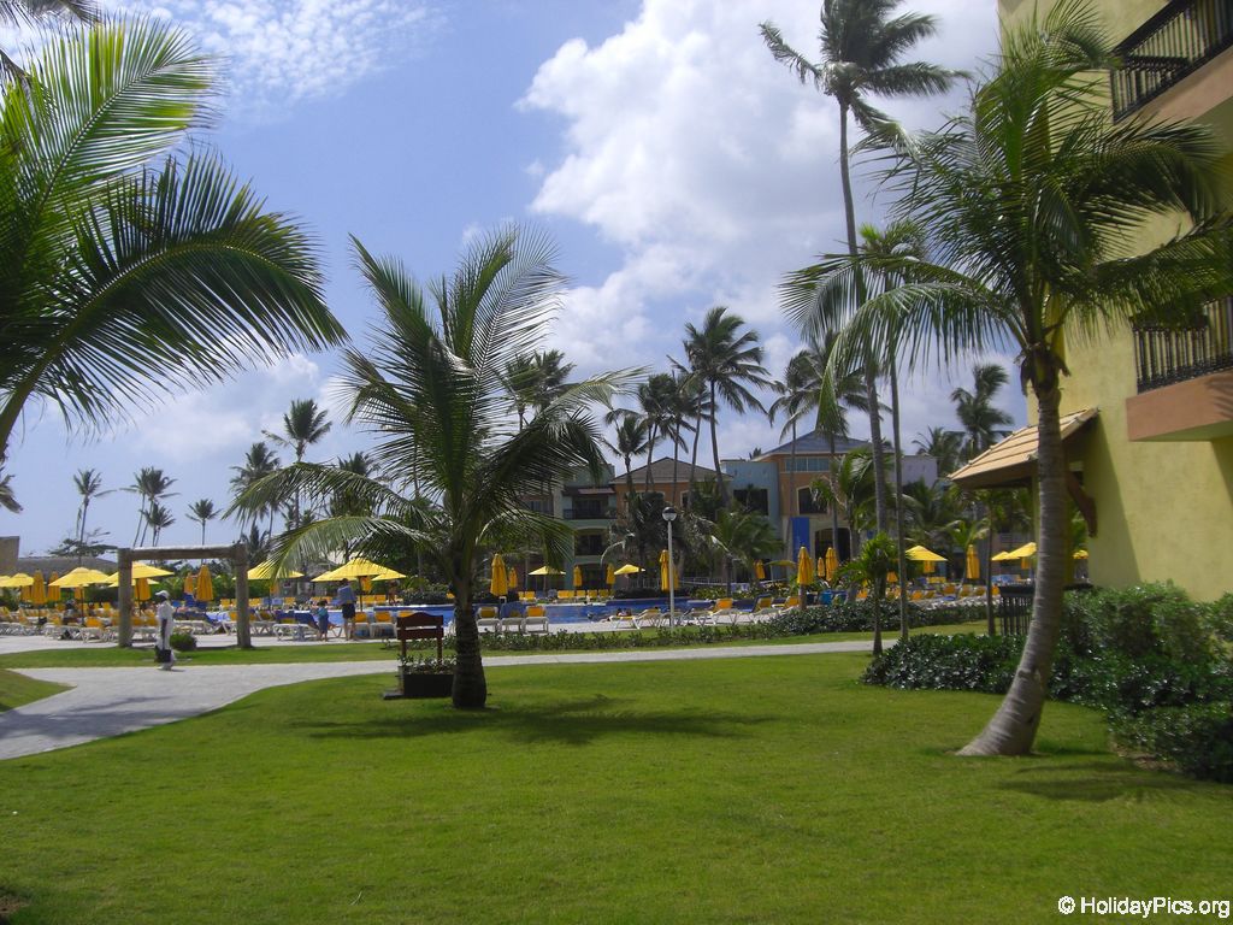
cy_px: 462
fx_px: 1354
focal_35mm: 38
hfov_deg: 49.0
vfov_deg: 37.7
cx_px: 616
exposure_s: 1/320
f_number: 8
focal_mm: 6.2
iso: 64
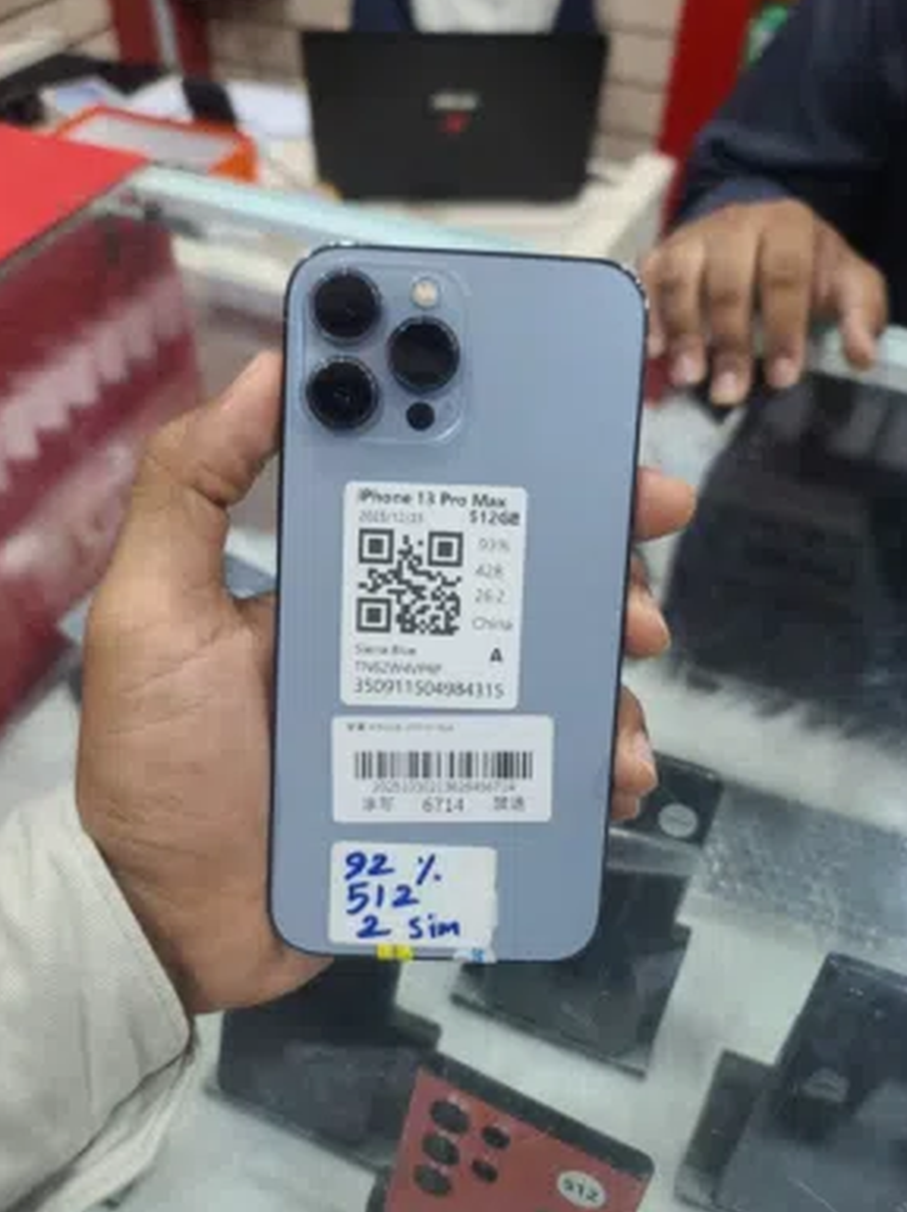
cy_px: 586
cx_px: 454
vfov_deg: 67.3
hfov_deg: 53.0
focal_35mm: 26
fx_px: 910
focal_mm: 7
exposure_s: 1/50
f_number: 1.8
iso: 160
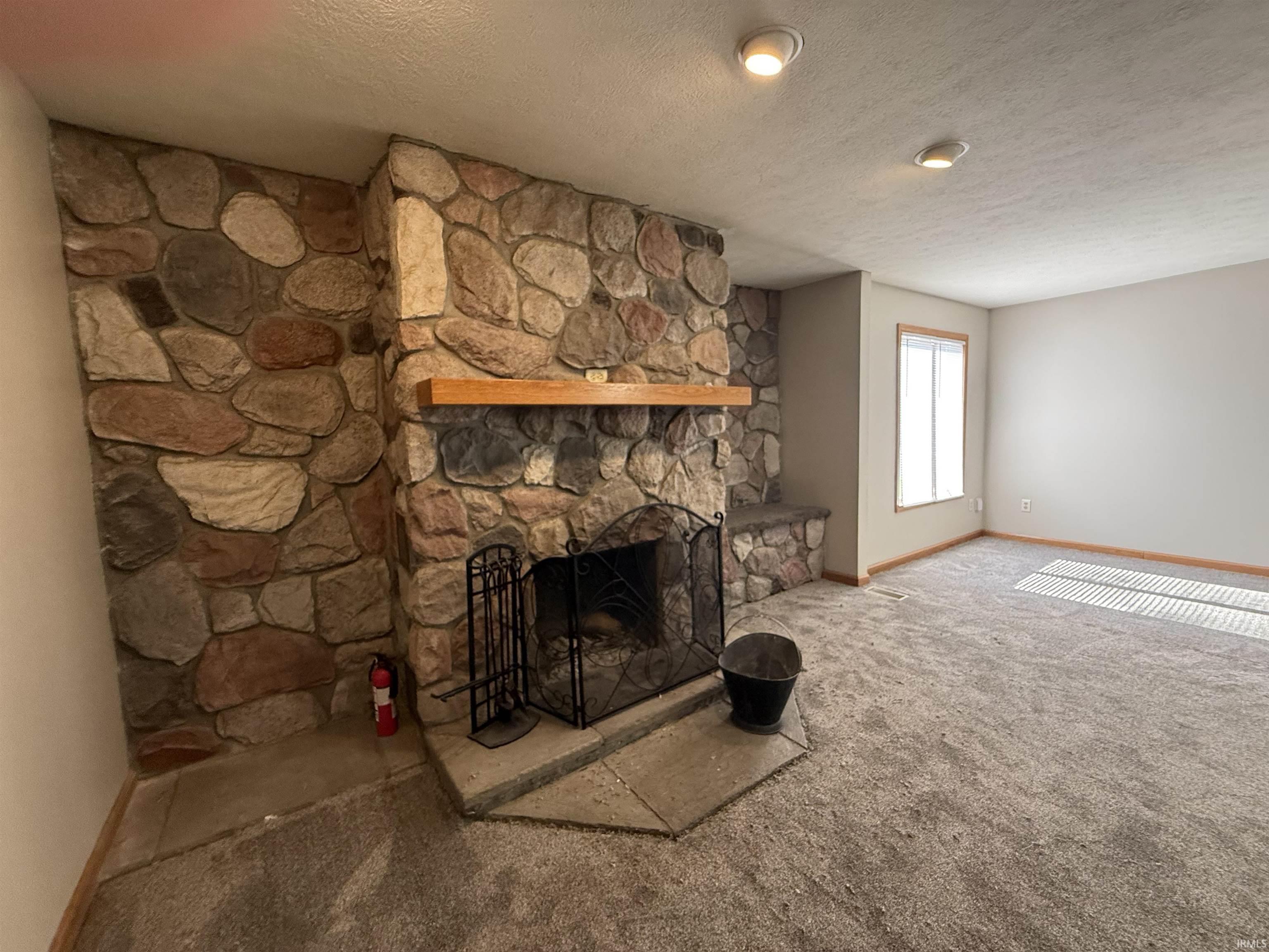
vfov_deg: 85.7
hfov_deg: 102.1
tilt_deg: -5.6
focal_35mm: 14
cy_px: 476
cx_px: 634
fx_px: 513
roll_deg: +0.8
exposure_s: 1/120
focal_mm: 2.22
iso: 320
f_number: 2.2
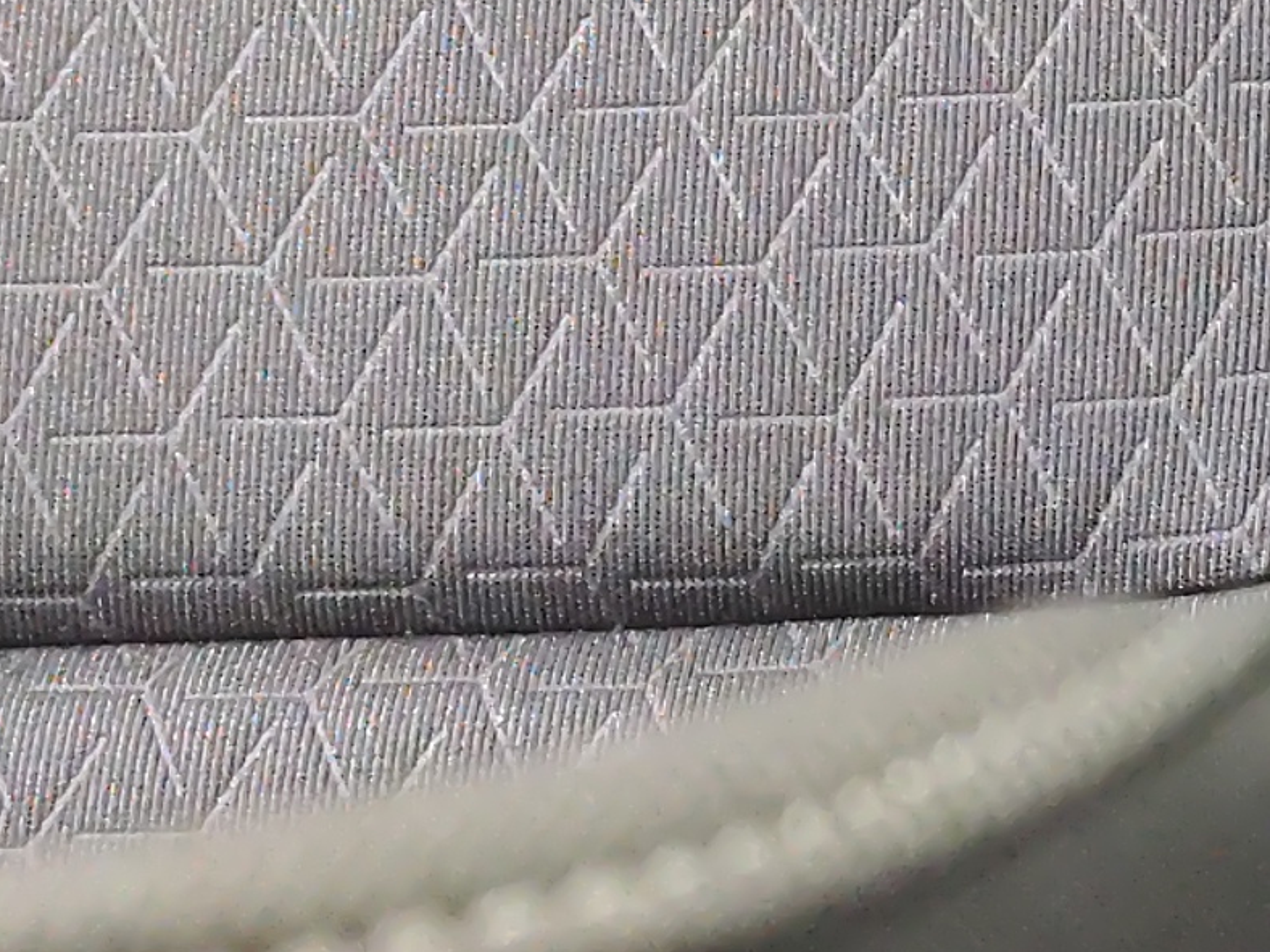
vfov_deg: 10.1
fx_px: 5320
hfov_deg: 12.6
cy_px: -211
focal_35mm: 145
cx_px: 2189
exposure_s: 1/14.3
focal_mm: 6.19
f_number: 1.65
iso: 3200
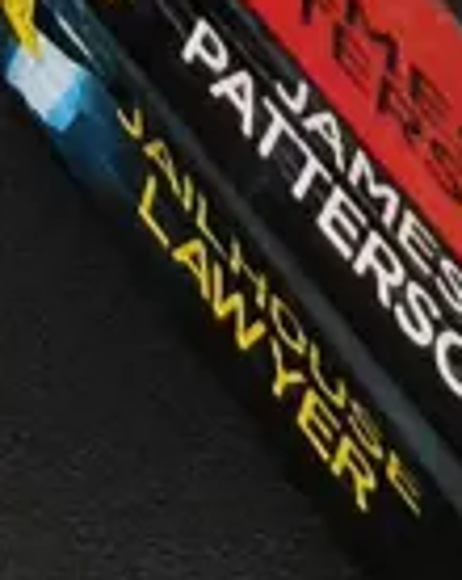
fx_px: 3357
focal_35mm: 196
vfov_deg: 8.6
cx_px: 554
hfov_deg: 7.8
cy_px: -1017
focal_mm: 2.87
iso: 200
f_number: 2
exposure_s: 1/100
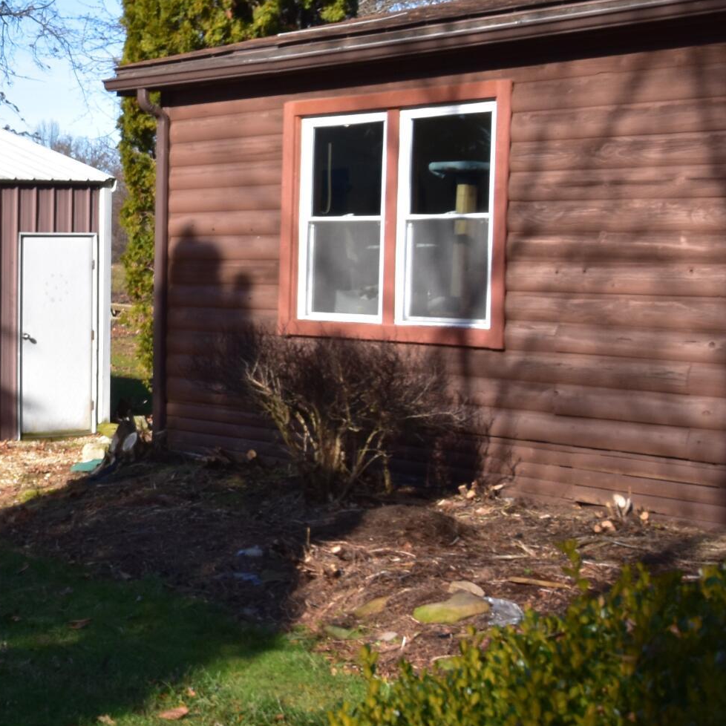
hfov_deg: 18.6
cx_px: -239
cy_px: 337
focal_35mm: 86
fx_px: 2041
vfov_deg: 20.2
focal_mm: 22
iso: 400
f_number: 10
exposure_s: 1/320
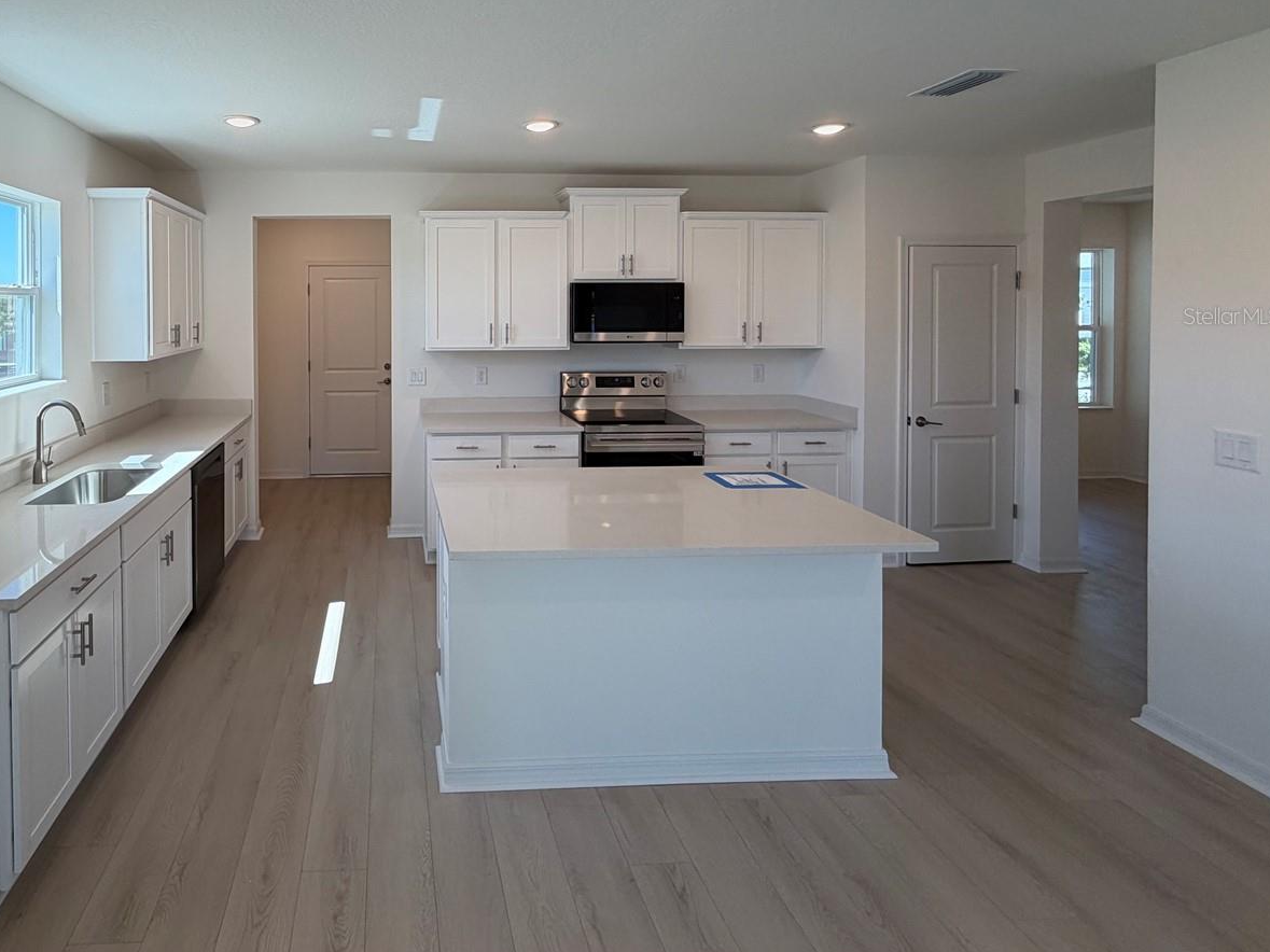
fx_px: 697
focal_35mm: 19
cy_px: 316
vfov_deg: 66.8
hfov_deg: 81.8
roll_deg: +0.5
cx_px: 423
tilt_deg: -0.2
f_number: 2.2
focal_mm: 2.22
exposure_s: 1/169
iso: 64
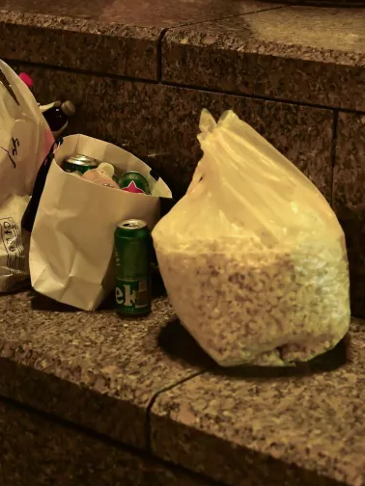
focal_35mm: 87
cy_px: 243
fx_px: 1223
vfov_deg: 22.5
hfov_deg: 17.0
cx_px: 153
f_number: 2
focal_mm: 40
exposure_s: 1/500
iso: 6400
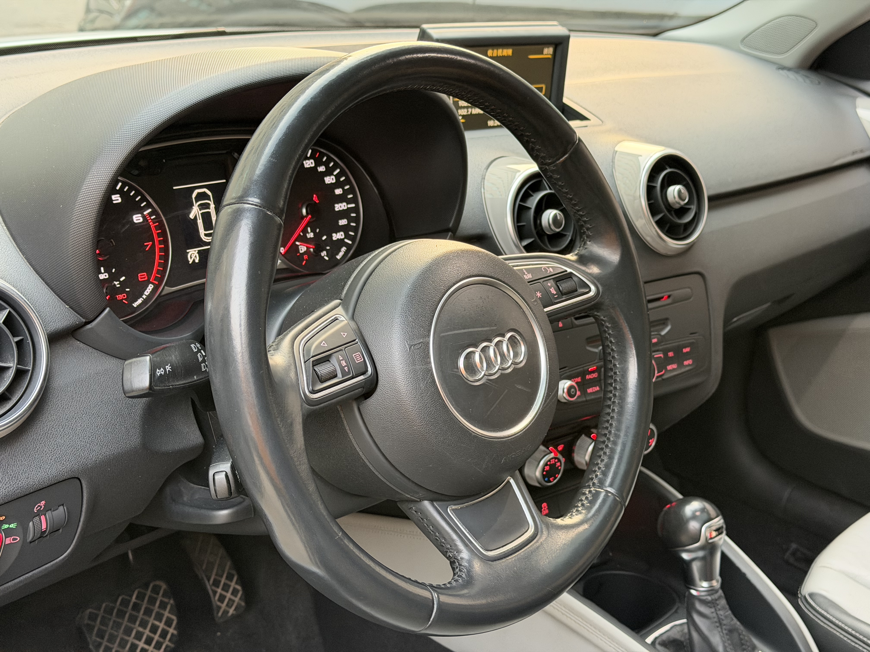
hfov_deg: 39.7
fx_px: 1206
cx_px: 435
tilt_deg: -20.5
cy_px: 326
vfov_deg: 30.3
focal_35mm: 48
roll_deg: -5.0
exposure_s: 1/40
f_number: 1.78
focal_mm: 6.76
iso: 320
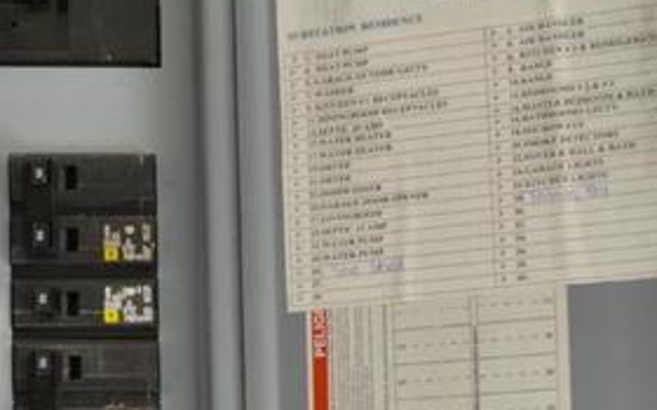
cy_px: 560
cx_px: 118
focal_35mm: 106
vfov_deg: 11.9
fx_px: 1898
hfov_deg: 19.4
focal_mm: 18
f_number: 5
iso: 400
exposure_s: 1/100
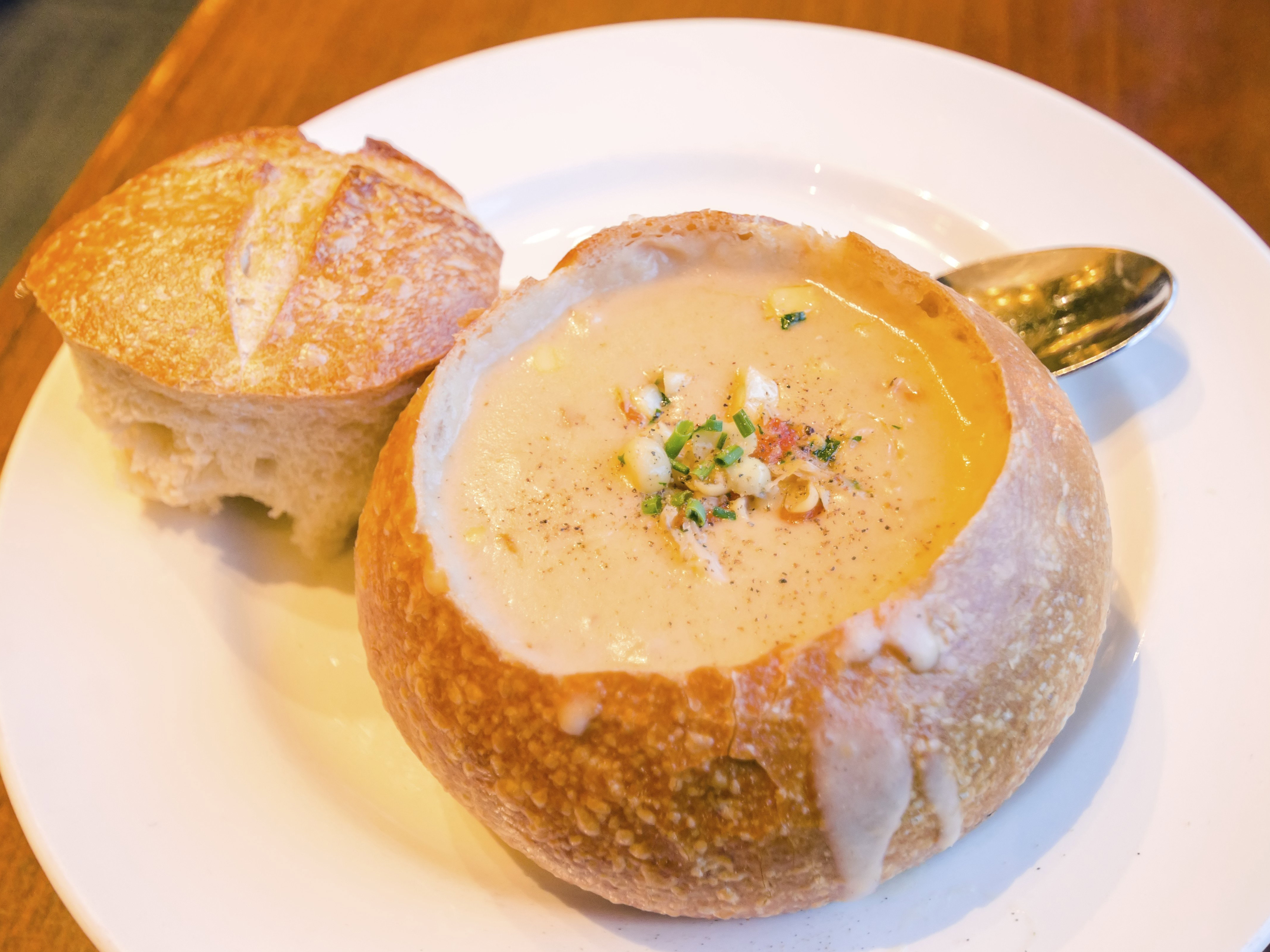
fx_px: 1211
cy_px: 482
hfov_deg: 55.3
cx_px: 682
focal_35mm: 33
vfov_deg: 42.9
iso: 800
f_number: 4.5
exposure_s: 1/30
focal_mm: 20
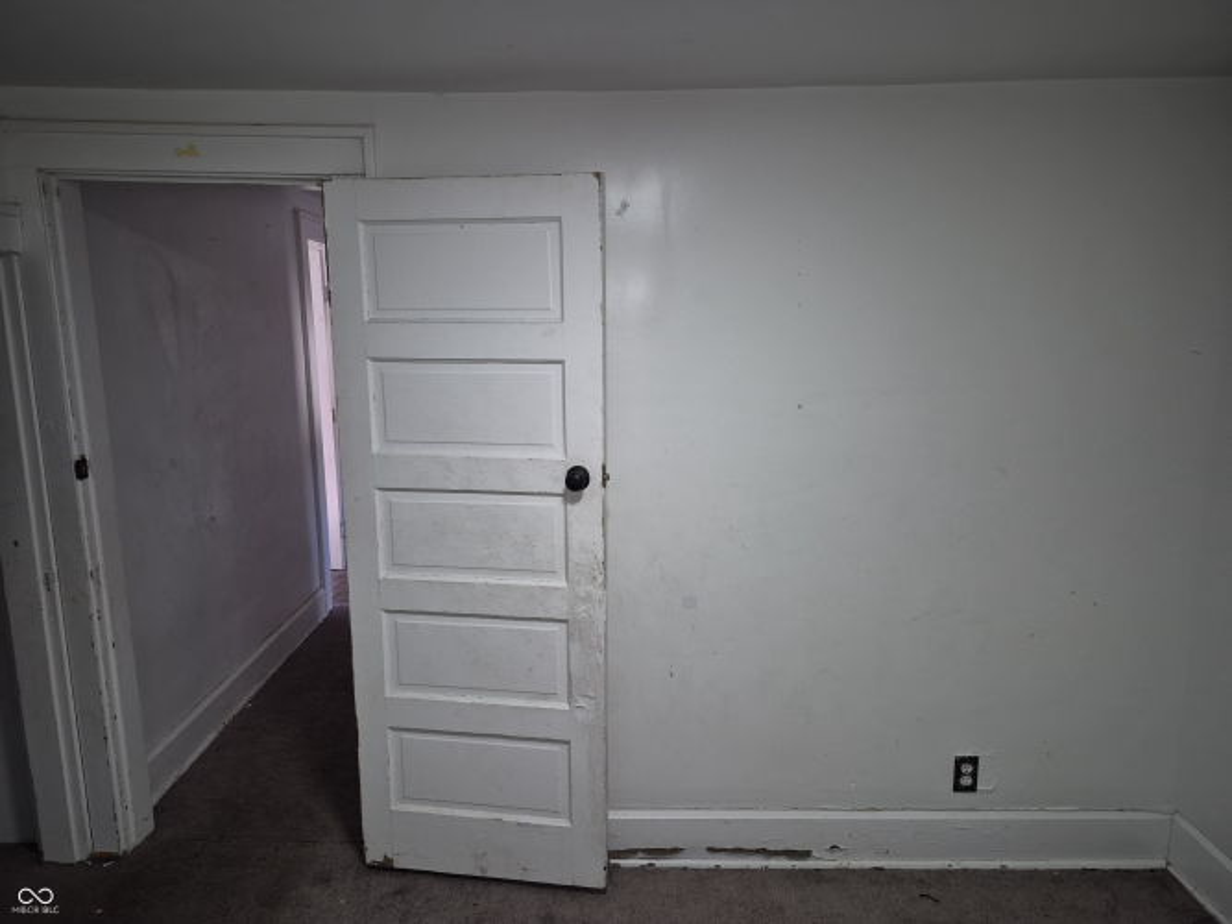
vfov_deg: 58.9
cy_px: 462
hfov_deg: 73.9
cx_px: 616
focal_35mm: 23
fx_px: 818
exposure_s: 1/60
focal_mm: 5.4
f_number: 1.8
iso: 80
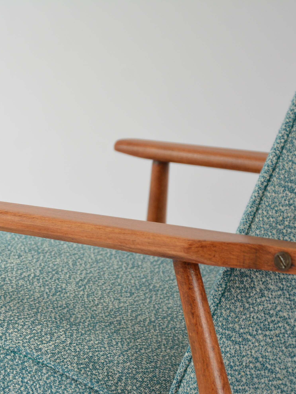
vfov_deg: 13.0
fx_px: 1733
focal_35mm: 152
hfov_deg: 9.7
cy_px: 197
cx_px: 40
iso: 500
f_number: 5.6
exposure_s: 1/125
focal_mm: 70
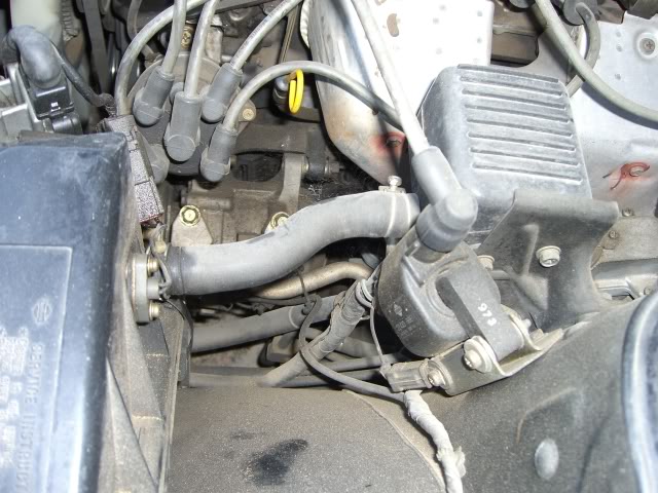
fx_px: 722
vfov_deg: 37.7
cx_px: 329
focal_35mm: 38
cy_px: 246
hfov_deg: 49.0
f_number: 2.8
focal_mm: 7.9
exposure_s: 1/60
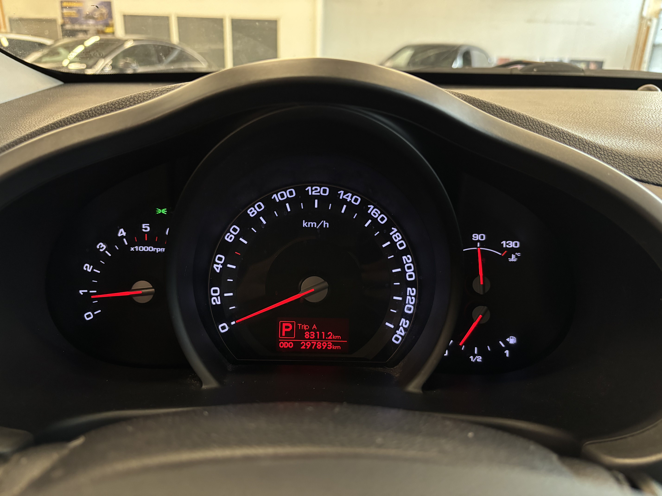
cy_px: 248
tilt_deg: -20.7
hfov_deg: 67.3
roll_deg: -1.3
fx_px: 497
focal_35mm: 26
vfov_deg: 53.1
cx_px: 331
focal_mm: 5.96
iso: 400
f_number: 1.6
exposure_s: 1/60
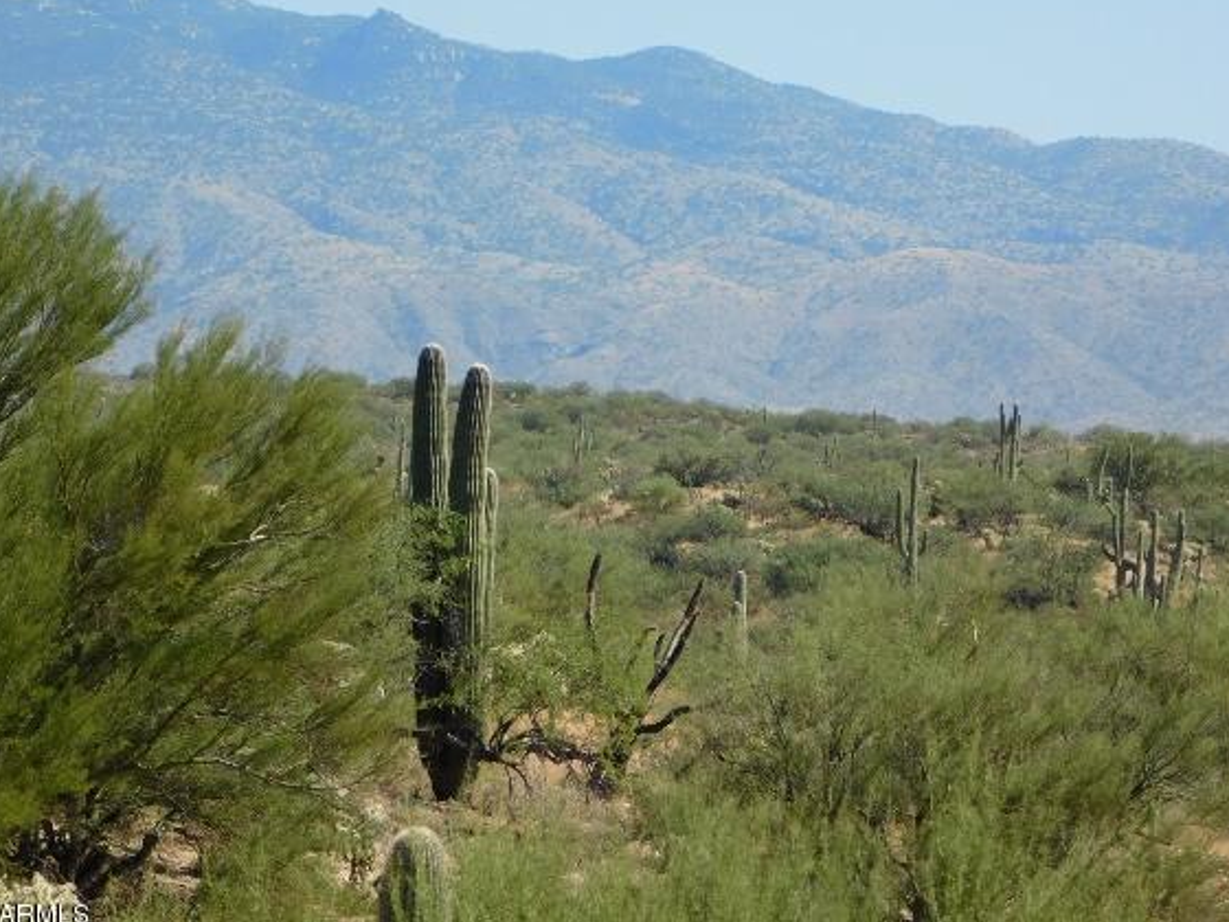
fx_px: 9409
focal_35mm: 265
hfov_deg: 7.5
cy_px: 432
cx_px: 584
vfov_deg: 5.6
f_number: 5.6
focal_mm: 41.3
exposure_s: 1/500
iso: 125
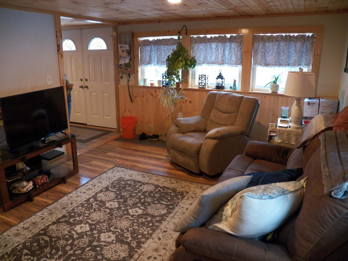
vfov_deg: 49.7
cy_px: 130
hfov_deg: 63.4
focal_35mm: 28
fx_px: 281
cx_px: 174
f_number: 2.8
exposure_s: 1/30
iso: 320
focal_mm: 4.9
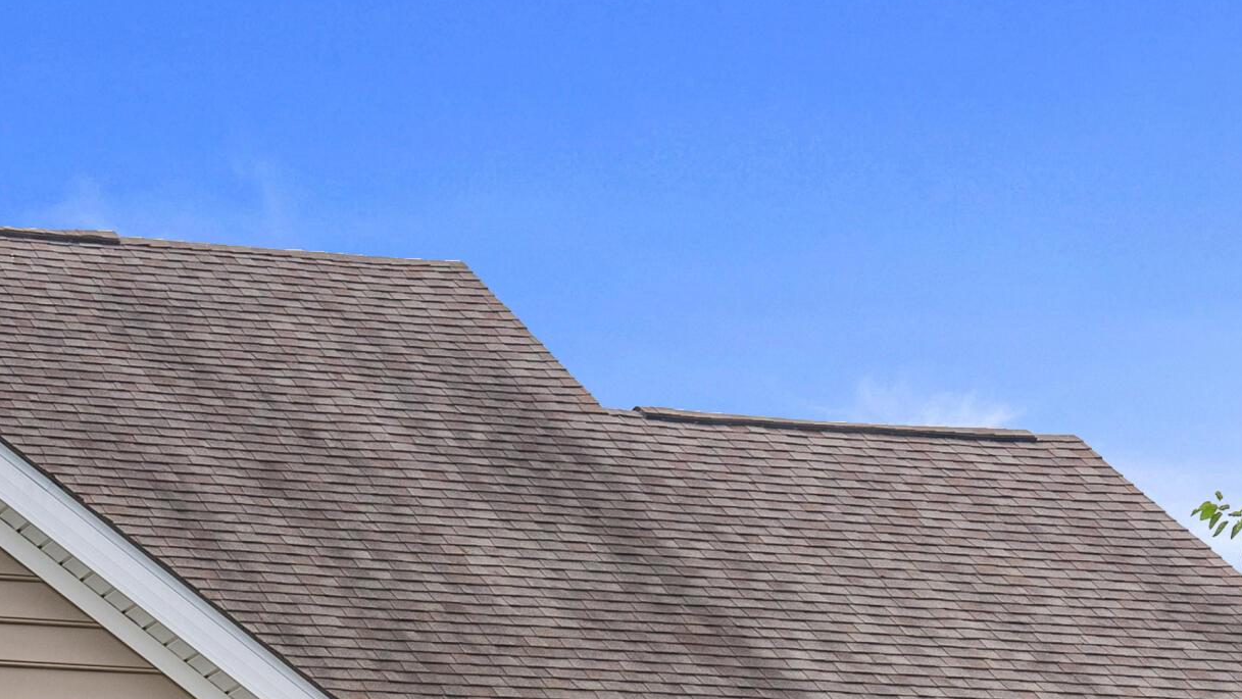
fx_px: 5105
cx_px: 173
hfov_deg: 13.8
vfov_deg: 7.7
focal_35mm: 155
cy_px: 929
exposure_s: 1/400
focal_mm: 60
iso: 640
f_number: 9
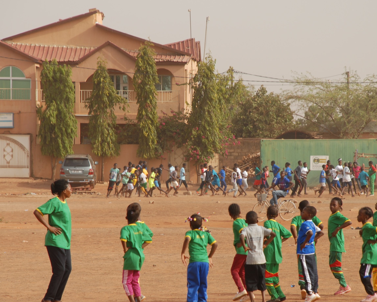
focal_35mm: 321
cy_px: 176
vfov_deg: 4.8
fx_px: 3579
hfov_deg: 6.0
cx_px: 218
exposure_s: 1/180
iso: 100
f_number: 7.1
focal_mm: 135
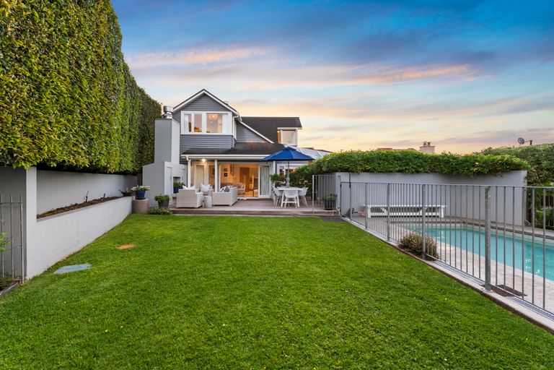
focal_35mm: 16
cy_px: 185
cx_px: 277
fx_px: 246
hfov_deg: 96.7
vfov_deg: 73.7
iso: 400
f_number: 7.1
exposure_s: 1/25
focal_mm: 16
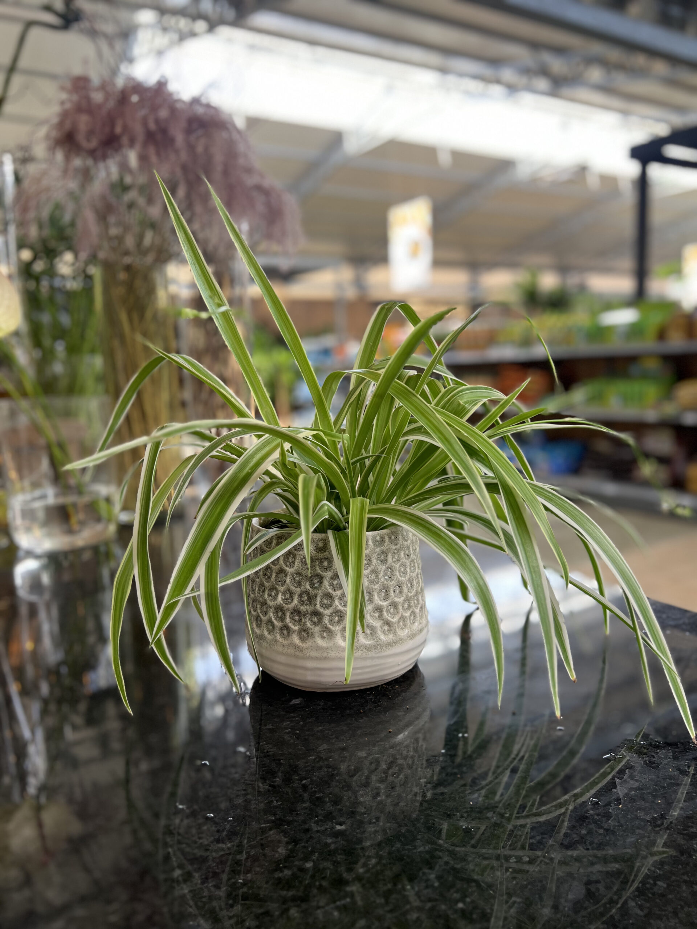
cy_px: 464
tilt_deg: -6.3
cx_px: 348
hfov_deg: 53.1
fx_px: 698
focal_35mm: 26
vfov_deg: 67.3
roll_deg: +2.9
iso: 80
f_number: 1.5
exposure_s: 1/121
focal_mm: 5.7
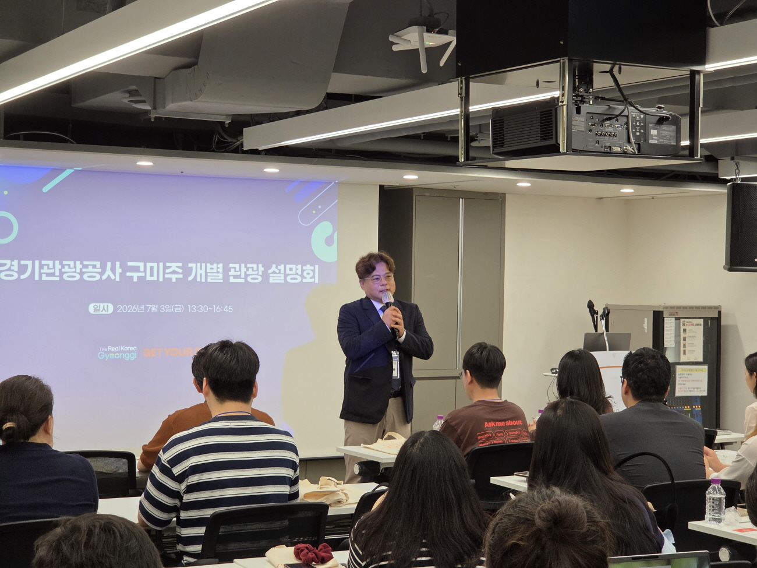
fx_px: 1509
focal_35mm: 69
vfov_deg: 21.3
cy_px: 284
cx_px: 378
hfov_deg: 28.2
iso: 125
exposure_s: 1/120
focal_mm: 7
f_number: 2.4
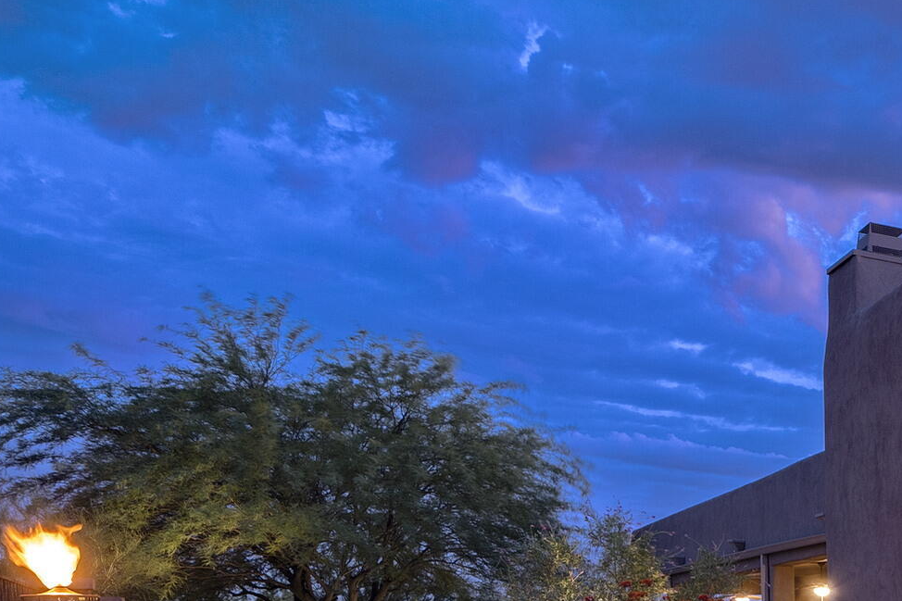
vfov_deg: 26.1
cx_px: 1284
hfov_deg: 29.7
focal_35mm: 46
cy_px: 720
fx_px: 1152
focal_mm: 16
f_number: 7.1
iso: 200
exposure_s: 5
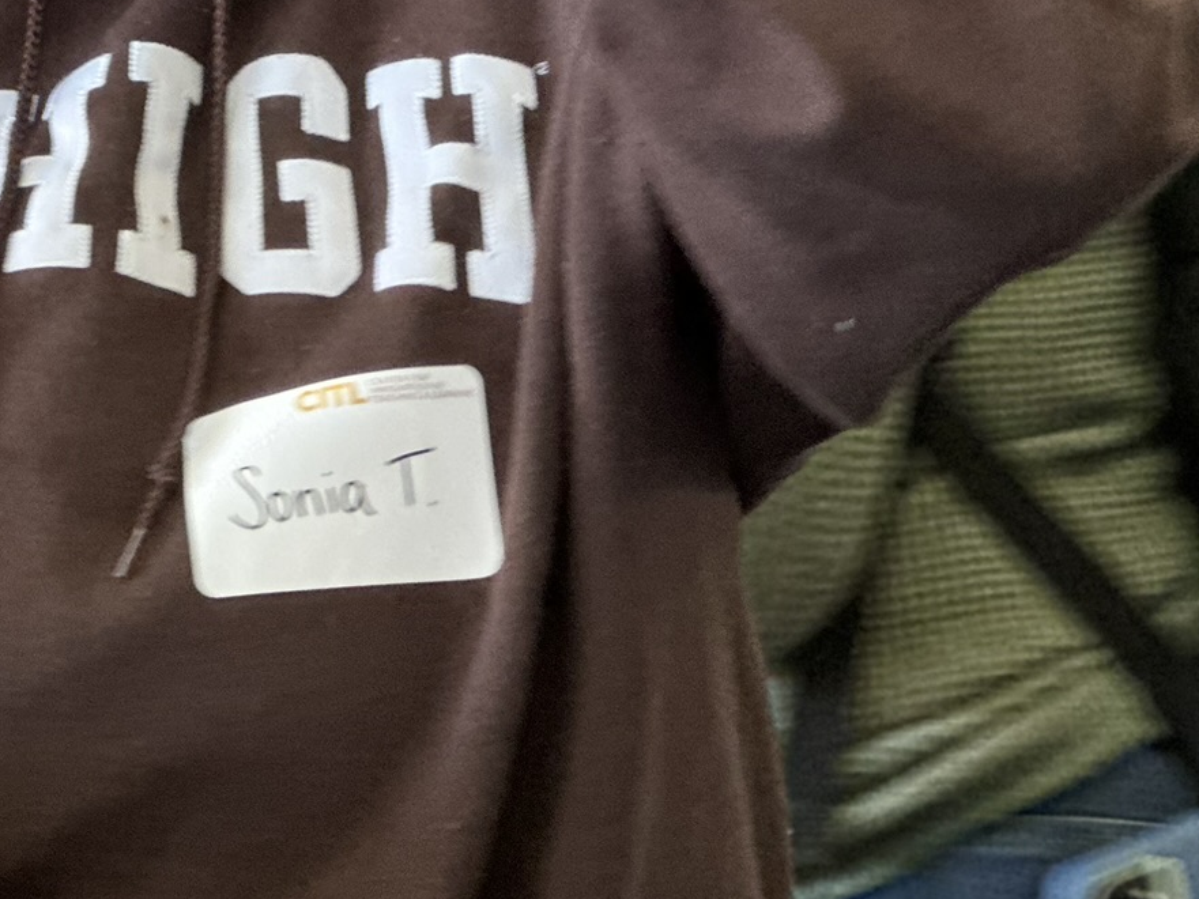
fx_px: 6201
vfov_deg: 8.2
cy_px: -53
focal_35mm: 179
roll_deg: +1.8
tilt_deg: -4.6
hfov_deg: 11.0
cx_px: 22
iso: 200
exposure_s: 1/40
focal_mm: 9
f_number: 2.8
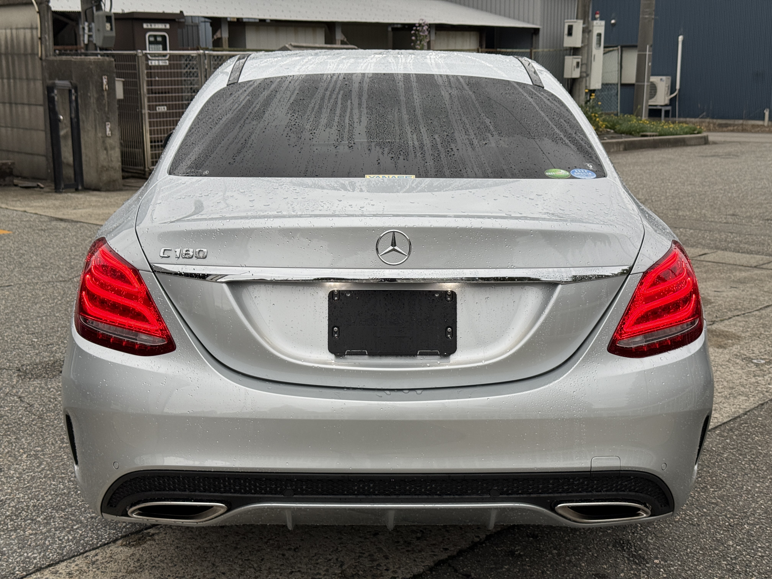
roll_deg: +0.2
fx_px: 1070
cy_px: 290
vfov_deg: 30.3
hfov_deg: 39.7
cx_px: 386
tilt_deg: -11.5
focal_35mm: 48
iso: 80
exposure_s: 1/121
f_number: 1.78
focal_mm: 6.76
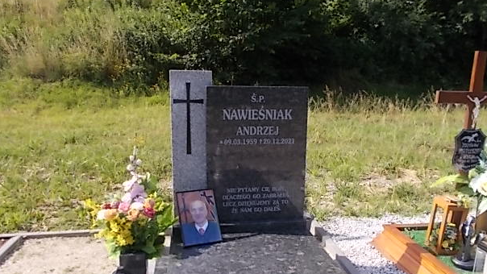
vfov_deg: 38.9
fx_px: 387
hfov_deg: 64.3
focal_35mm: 30
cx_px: 256
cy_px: 150
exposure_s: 1/100
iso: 80
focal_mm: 4.6
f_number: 8
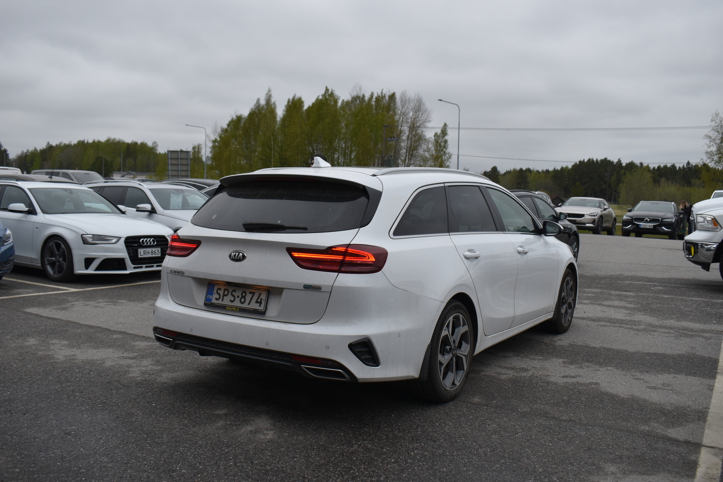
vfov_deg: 40.0
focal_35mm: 33
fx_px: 663
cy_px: 241
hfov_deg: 57.2
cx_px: 362
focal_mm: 22
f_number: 5.6
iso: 200
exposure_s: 1/180
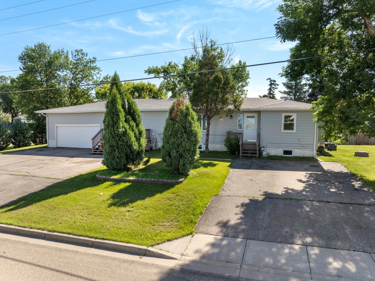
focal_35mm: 25
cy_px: 139
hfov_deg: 69.4
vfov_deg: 54.8
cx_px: 188
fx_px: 271
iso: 100
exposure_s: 1/500
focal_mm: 12.29
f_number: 5.6
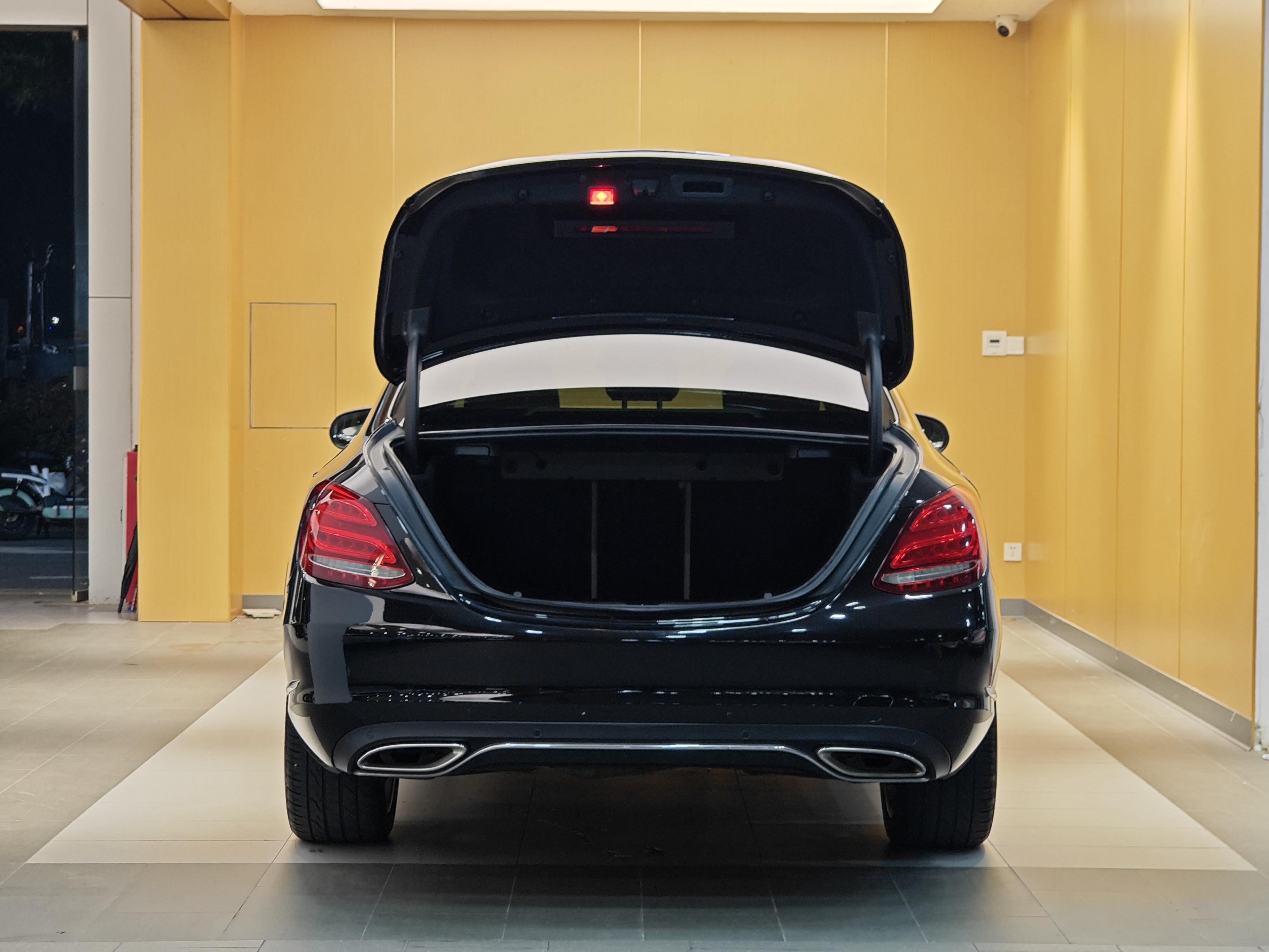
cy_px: 476
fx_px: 2749
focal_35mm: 75
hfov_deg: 26.0
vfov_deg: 19.6
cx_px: 634
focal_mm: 9.87
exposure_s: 1/100
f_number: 1.8
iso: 160
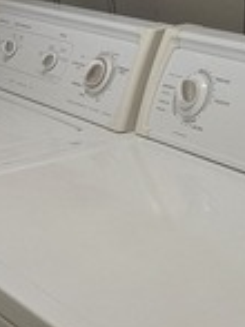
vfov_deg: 17.8
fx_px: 1030
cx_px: -7
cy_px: 48
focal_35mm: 109
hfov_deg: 13.4
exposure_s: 1/120
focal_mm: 5
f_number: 1.8
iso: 125
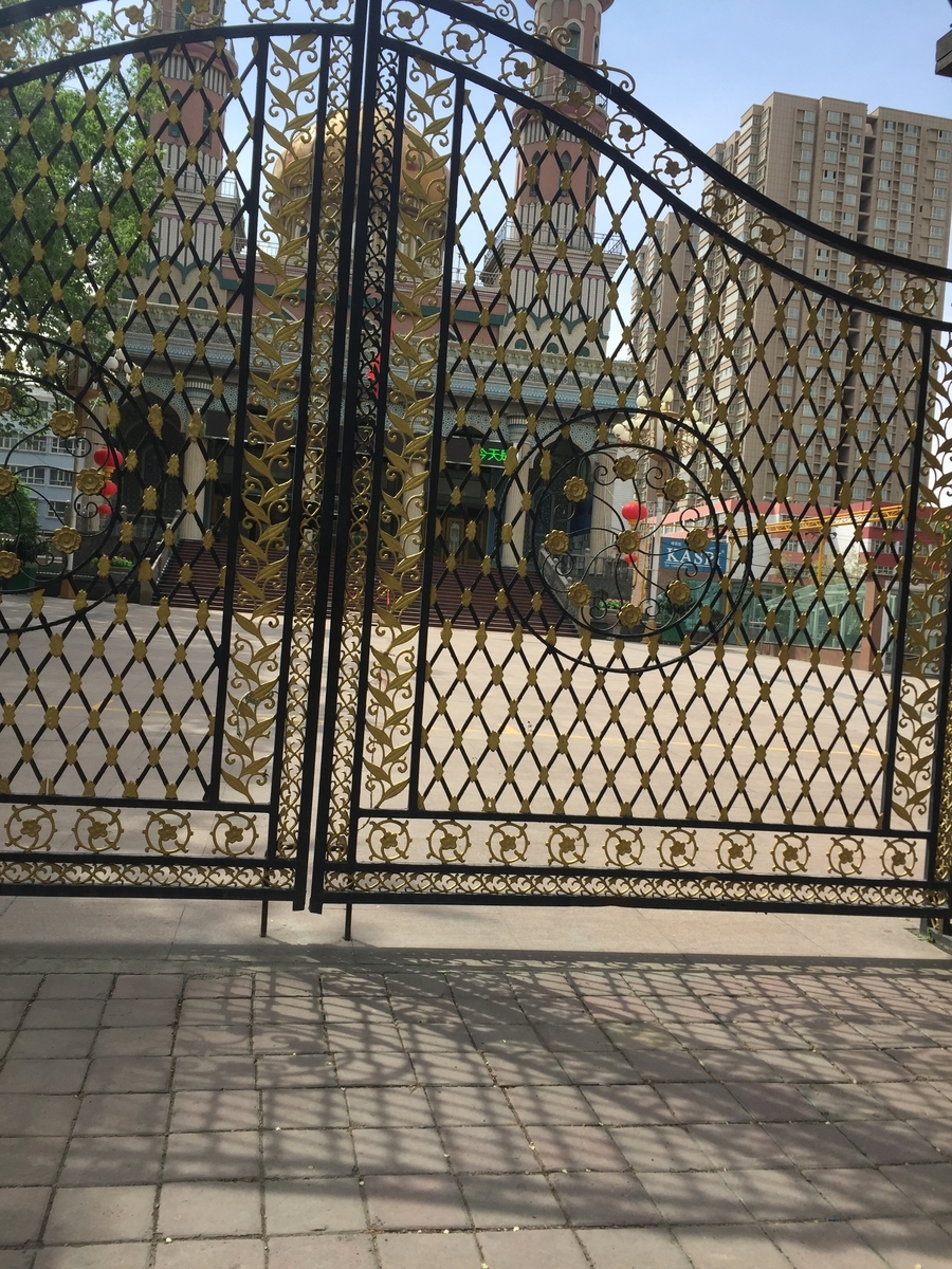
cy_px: 634
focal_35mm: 29
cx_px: 476
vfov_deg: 61.7
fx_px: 1063
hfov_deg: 48.2
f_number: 2.2
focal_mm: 4.15
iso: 32
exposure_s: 1/1276
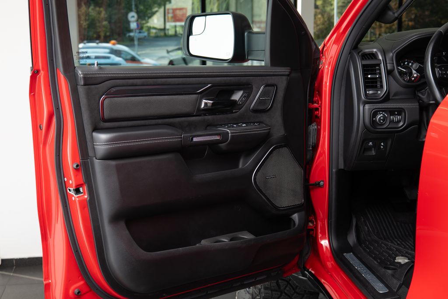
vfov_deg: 27.6
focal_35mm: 49
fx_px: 608
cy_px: 146
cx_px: 221
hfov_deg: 40.5
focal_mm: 39
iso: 160
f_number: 5
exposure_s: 1/125
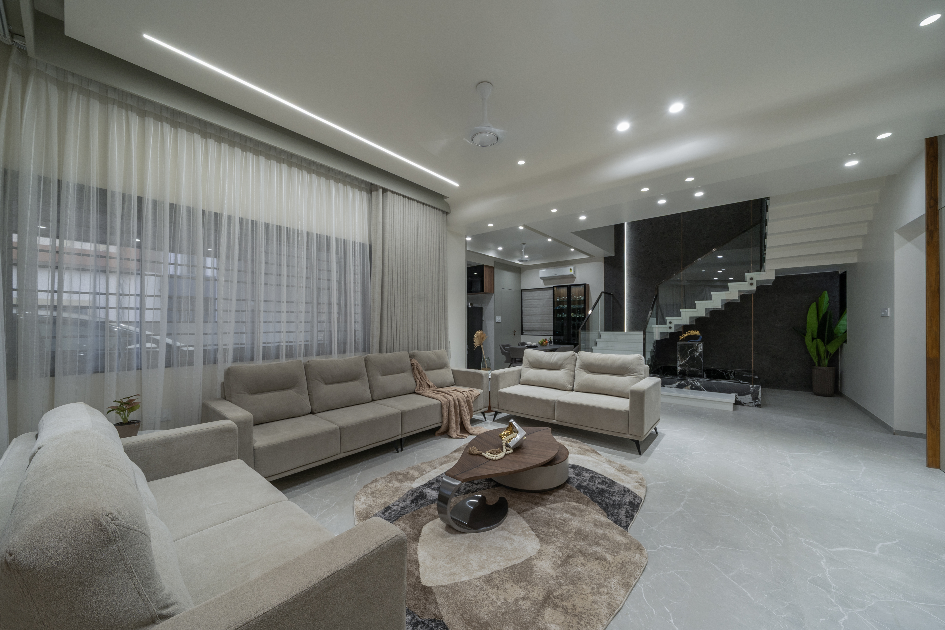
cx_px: 472
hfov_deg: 112.6
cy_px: 315
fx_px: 315
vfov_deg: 90.0
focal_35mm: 12
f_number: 9
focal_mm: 12
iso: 200
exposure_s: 1/8
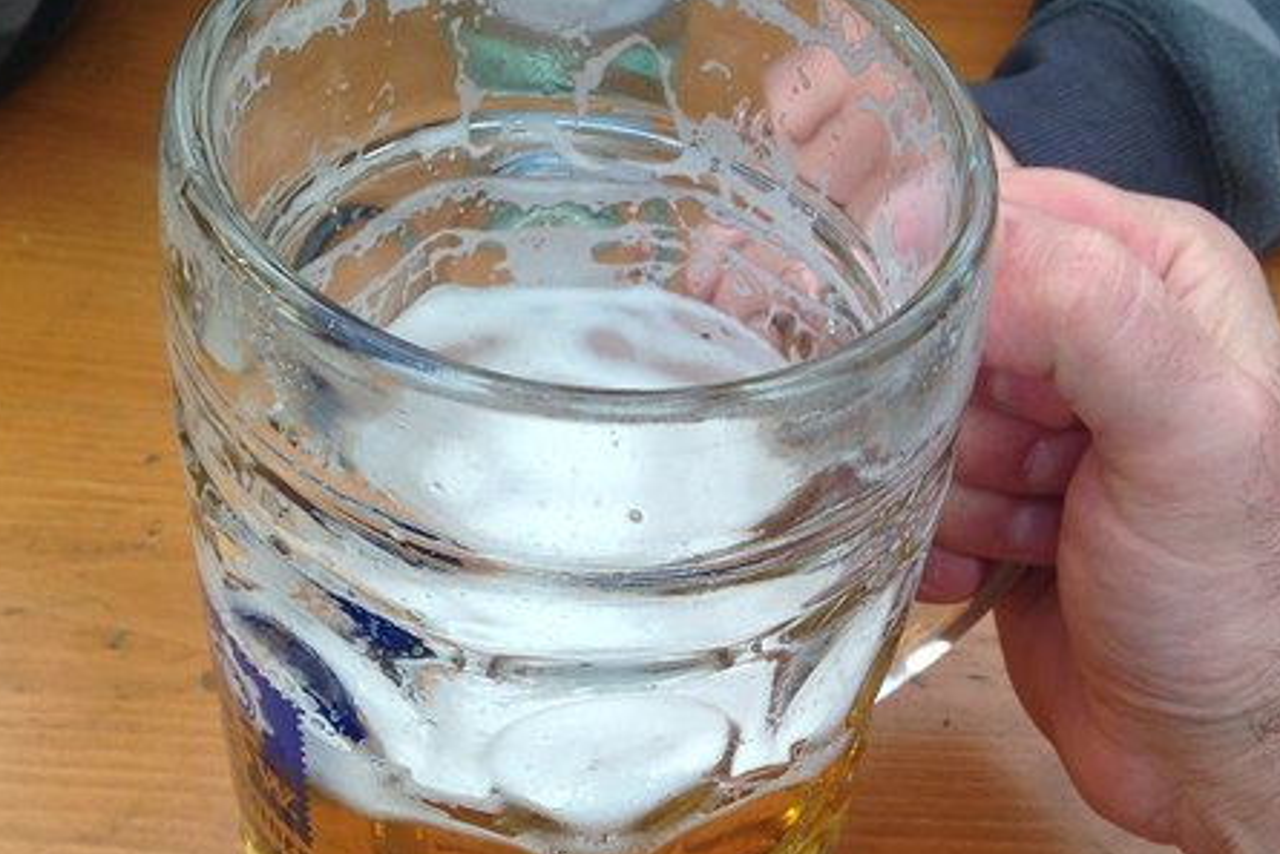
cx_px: 823
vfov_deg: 25.0
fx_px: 1921
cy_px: 542
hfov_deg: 36.6
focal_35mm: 54
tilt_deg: -51.1
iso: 64
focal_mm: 4.12
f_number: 2.4
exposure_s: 1/40
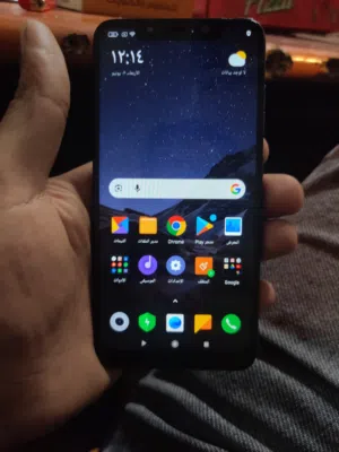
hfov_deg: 51.4
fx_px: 353
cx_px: 170
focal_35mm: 27
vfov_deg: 65.3
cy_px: 226
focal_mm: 4.75
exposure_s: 1/17
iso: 1000
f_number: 1.65
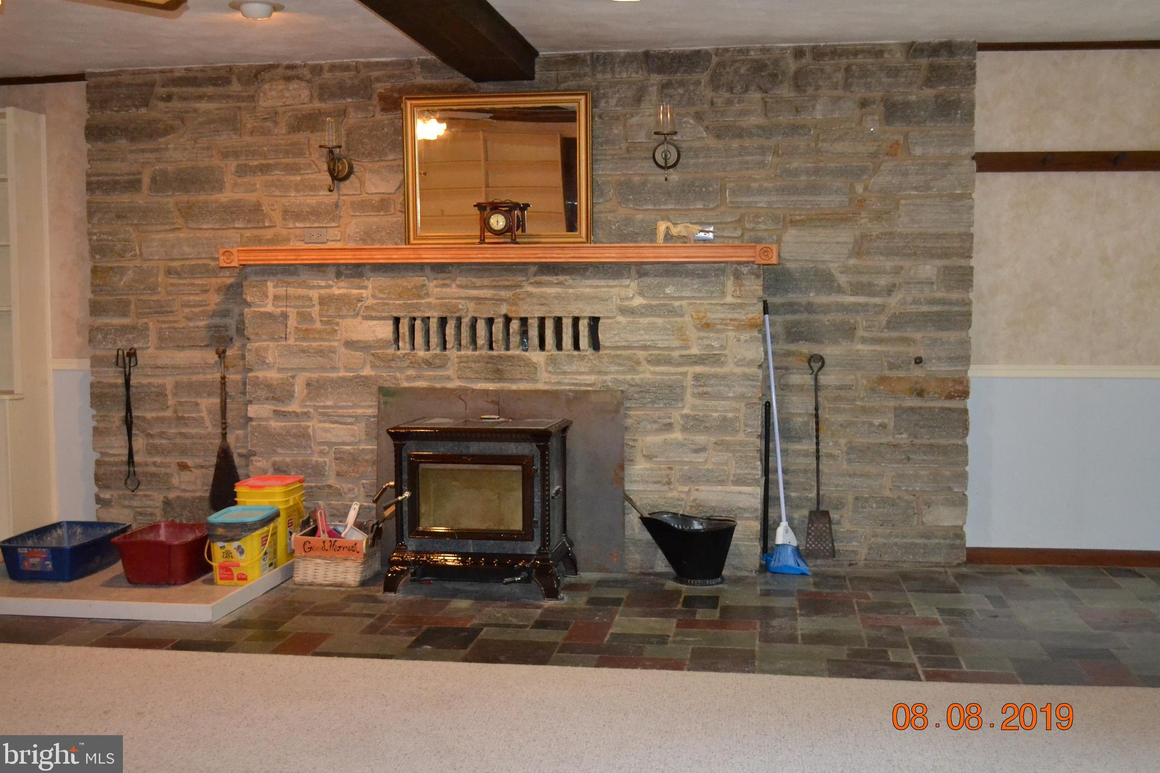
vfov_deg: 35.9
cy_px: 380
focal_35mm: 37
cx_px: 590
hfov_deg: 51.9
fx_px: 1192
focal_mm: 24
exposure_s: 1/60
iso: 3200
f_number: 4
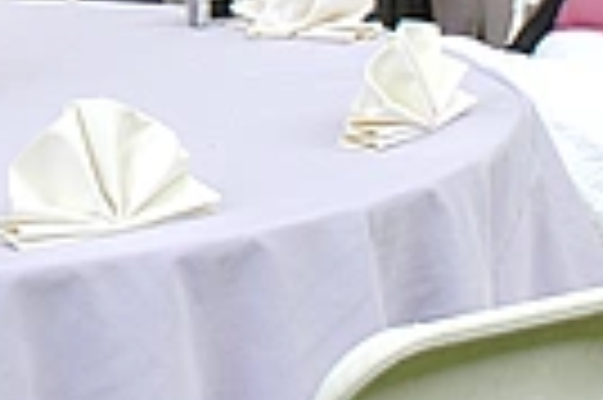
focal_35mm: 186
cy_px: -227
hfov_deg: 10.6
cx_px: -382
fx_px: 3112
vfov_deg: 7.2
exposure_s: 1/60
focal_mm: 24
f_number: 4
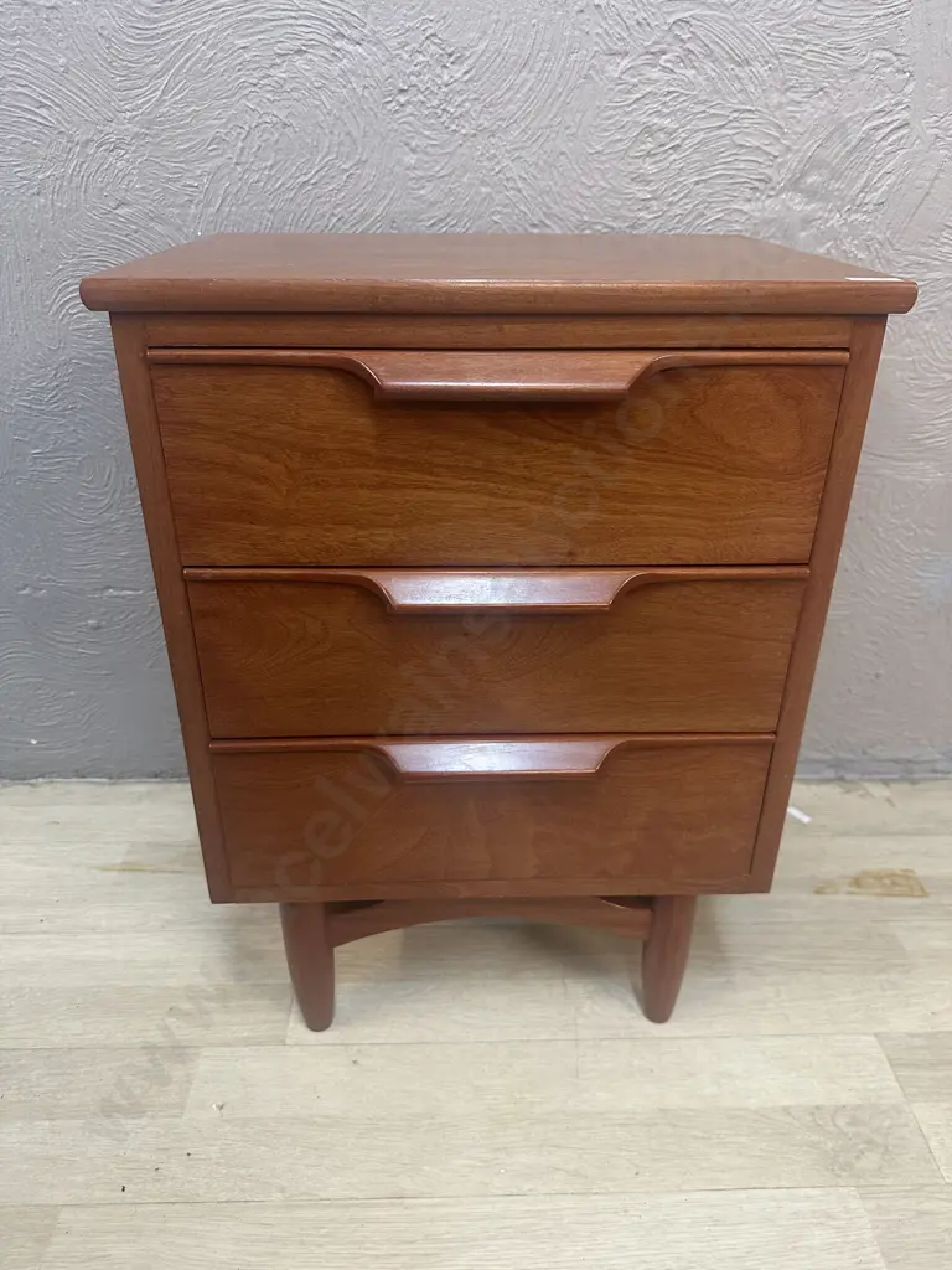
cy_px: 635
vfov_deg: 71.6
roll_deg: -1.0
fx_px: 880
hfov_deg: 56.8
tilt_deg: -26.8
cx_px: 476
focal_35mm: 24
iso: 250
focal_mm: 6.86
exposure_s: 1/50
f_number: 1.78
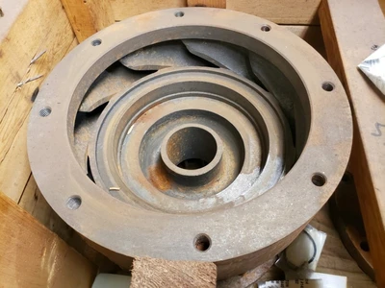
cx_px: 192
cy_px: 144
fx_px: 289
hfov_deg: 67.3
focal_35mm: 26
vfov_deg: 53.1
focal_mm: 4.3
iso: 640
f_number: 2.4
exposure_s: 1/30
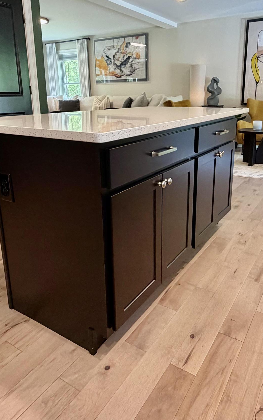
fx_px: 310
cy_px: 174
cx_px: 146
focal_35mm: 27
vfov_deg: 67.9
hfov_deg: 45.9
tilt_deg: -13.5
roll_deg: +1.5
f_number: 2.2
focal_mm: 2.22
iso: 250
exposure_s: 1/60
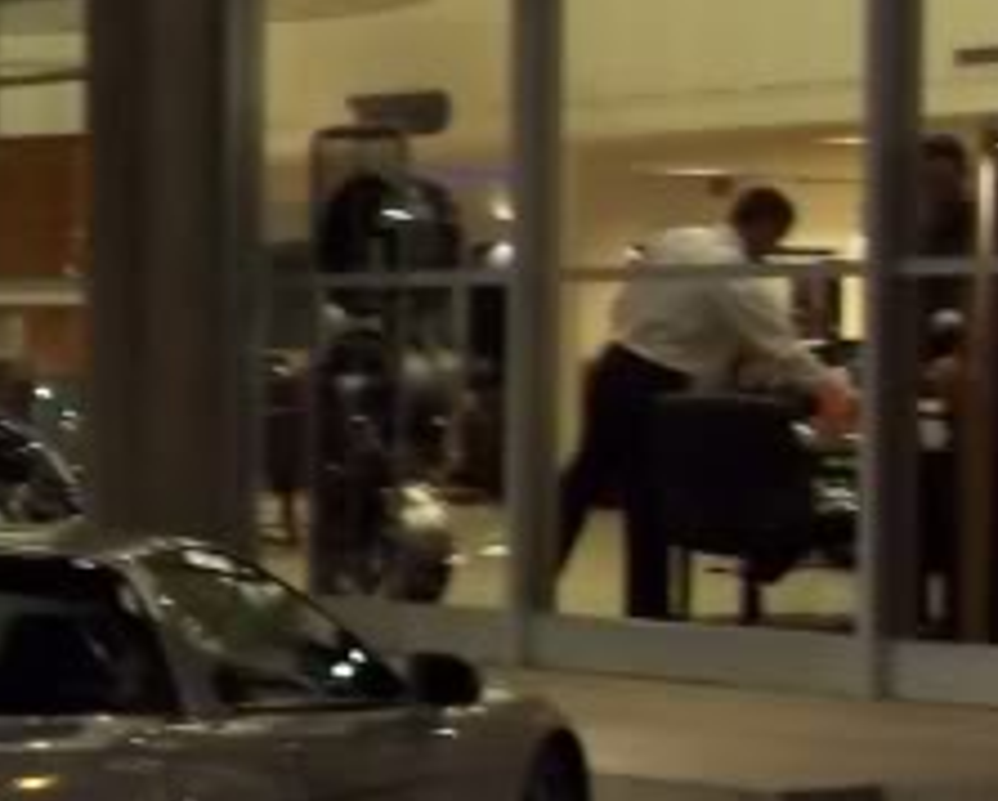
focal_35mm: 161
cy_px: 488
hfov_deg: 11.1
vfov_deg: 9.6
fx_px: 4762
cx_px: -837
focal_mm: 6.5
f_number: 3.1
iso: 320
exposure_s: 1/30
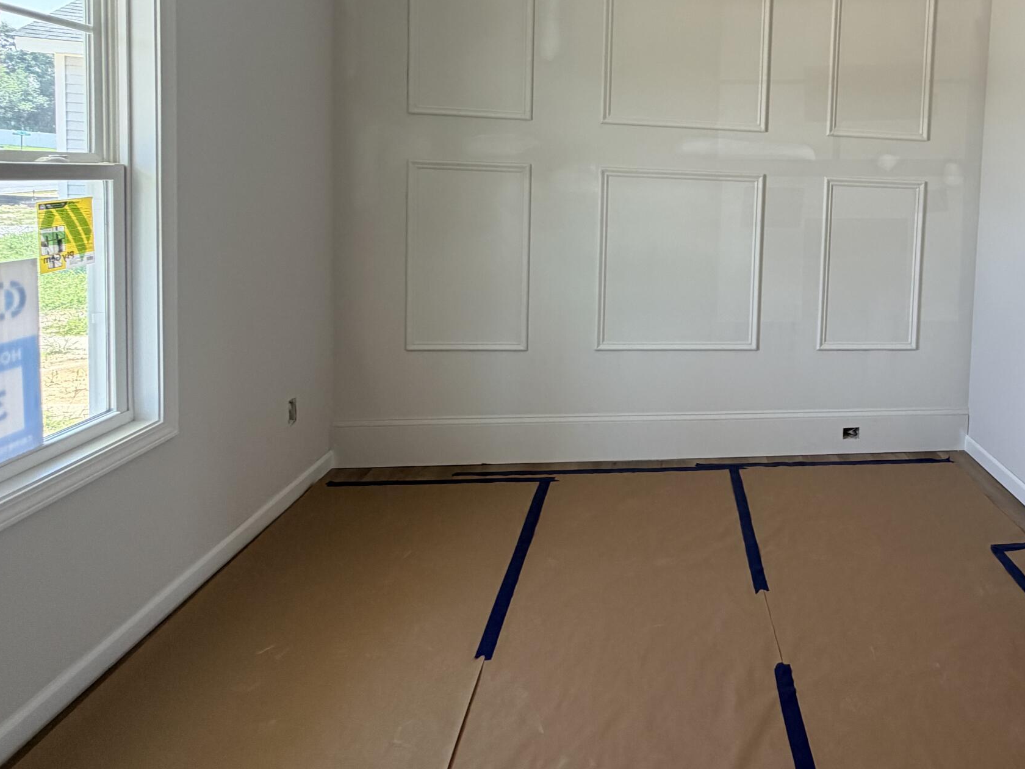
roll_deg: -2.2
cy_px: 225
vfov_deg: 53.2
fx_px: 740
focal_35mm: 25
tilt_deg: -3.6
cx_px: 800
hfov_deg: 64.1
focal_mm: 2.22
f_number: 2.2
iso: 100
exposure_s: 1/121
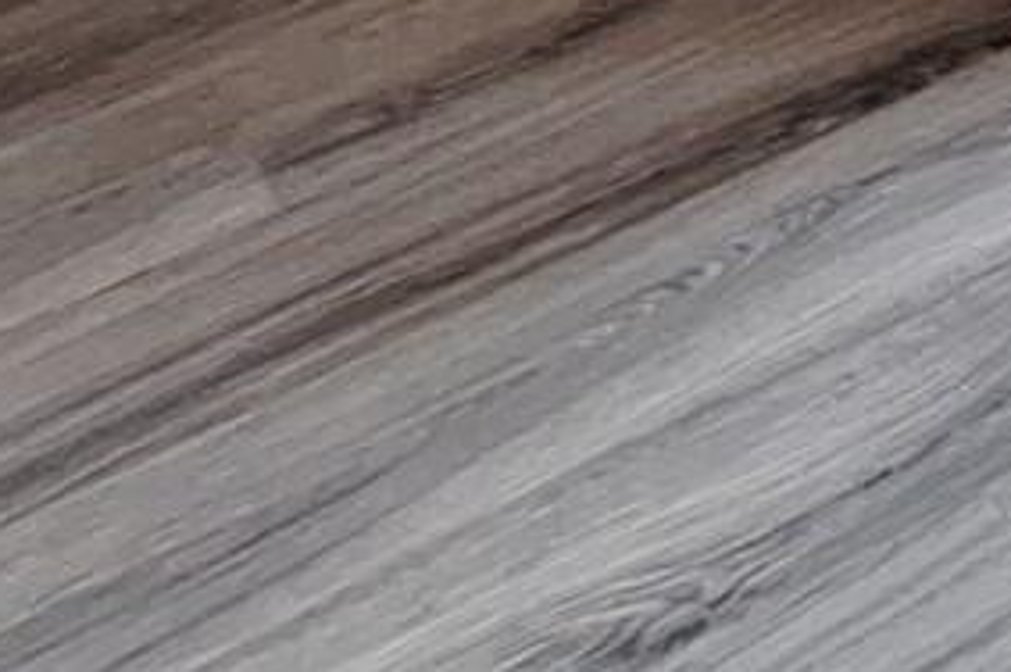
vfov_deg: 9.2
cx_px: 2665
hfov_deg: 13.1
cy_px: -1669
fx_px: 2749
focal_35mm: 98
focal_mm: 1.74
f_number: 2.2
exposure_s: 1/33
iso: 64
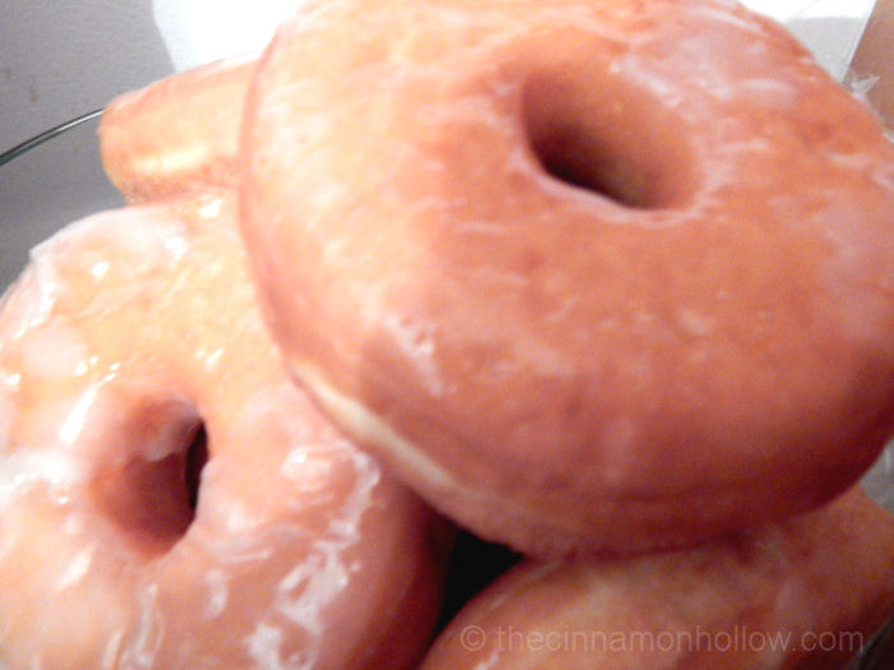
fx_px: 801
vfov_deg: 45.4
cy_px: 335
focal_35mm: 31
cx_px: 447
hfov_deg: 58.4
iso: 800
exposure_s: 1/3
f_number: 3.2
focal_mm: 5.6
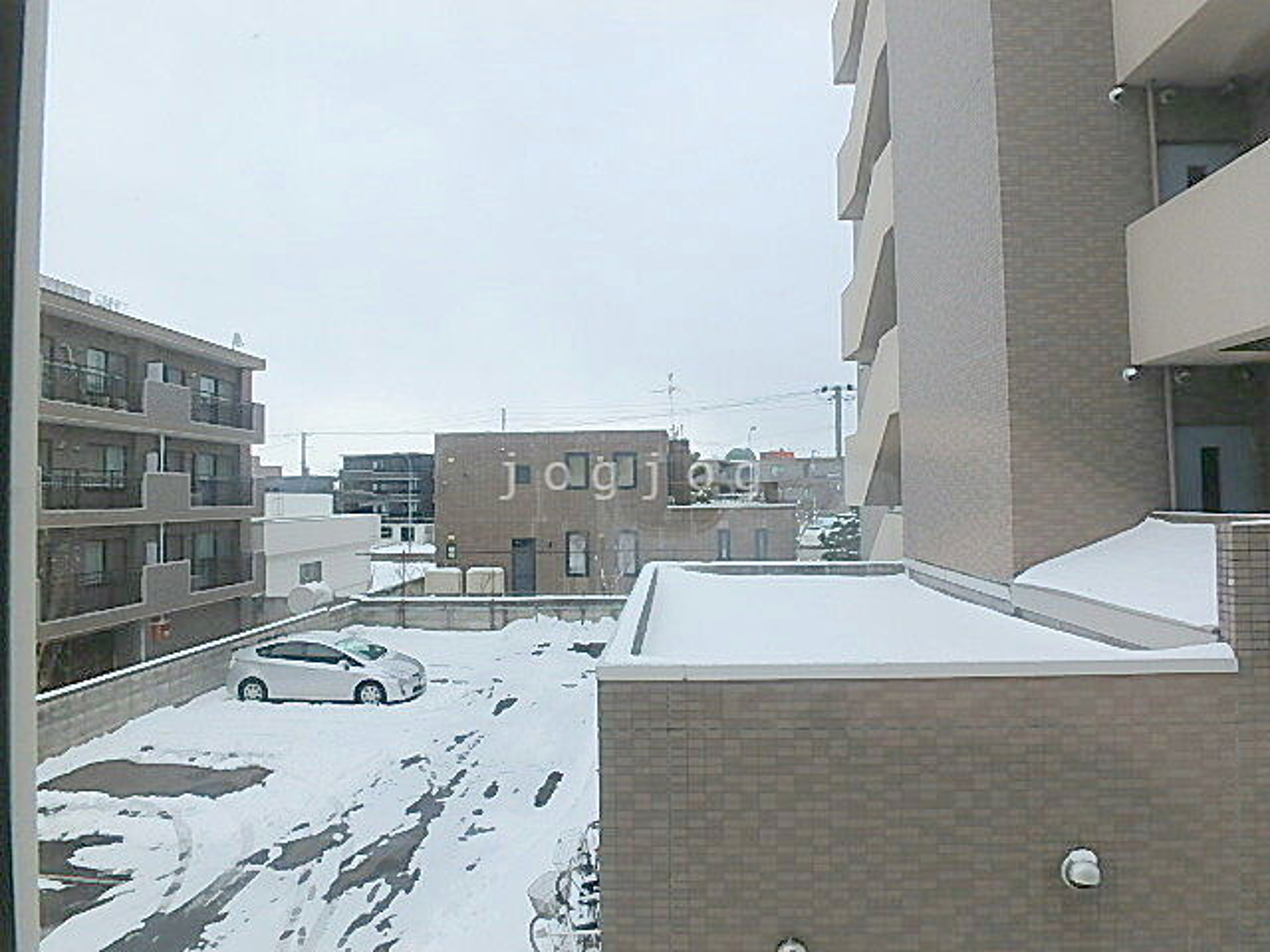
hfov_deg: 79.0
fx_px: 770
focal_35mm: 21
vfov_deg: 63.4
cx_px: 635
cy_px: 476
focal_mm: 3.7
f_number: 6
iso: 125
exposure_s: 1/400
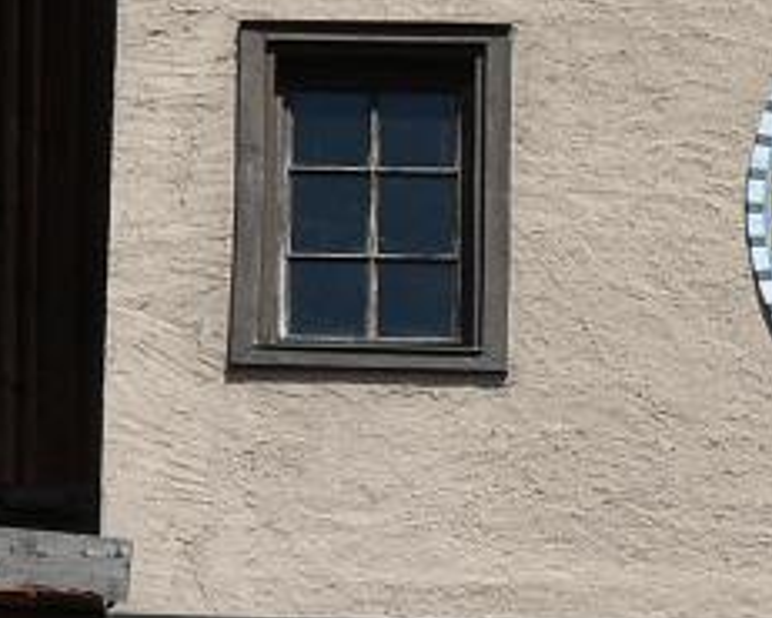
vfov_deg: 2.6
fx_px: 13738
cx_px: 1106
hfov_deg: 3.2
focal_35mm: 601
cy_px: 224
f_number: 5.6
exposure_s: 1/500
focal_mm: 29.7
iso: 80
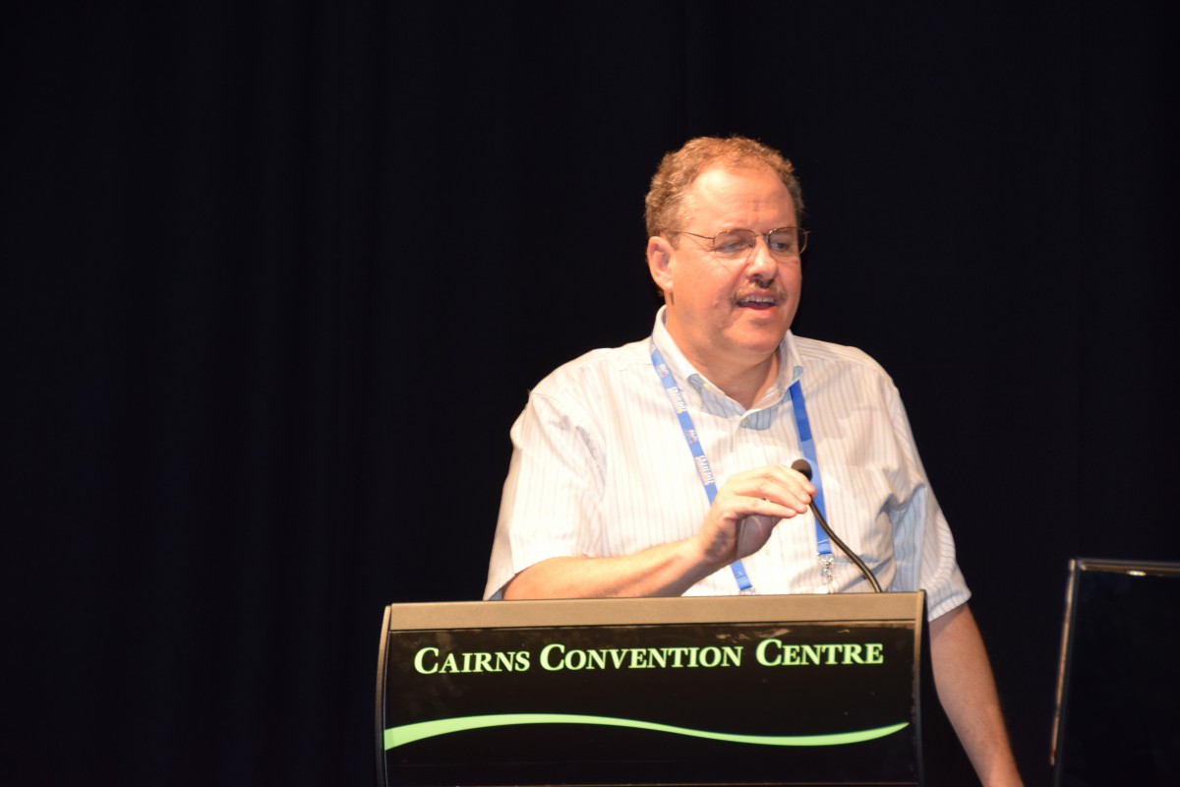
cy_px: 394
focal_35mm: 168
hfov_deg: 12.2
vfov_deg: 8.2
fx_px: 5506
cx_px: 590
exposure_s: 1/80
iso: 800
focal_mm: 112
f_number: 5.3
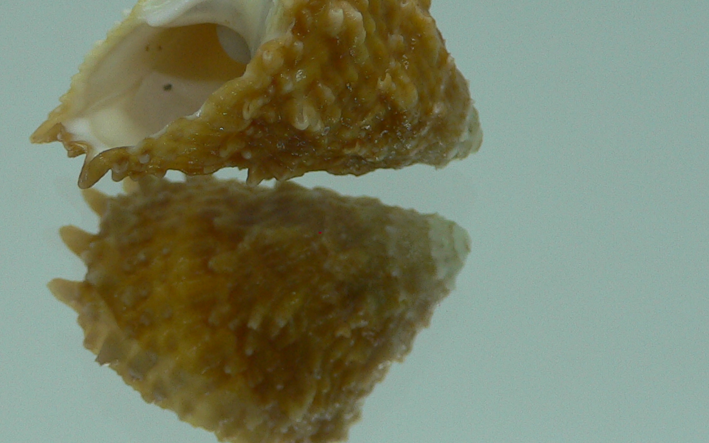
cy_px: 137
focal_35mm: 68
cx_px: 248
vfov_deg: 19.1
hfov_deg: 30.0
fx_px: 1314
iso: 80
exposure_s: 1/60
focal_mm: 4.6
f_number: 2.8
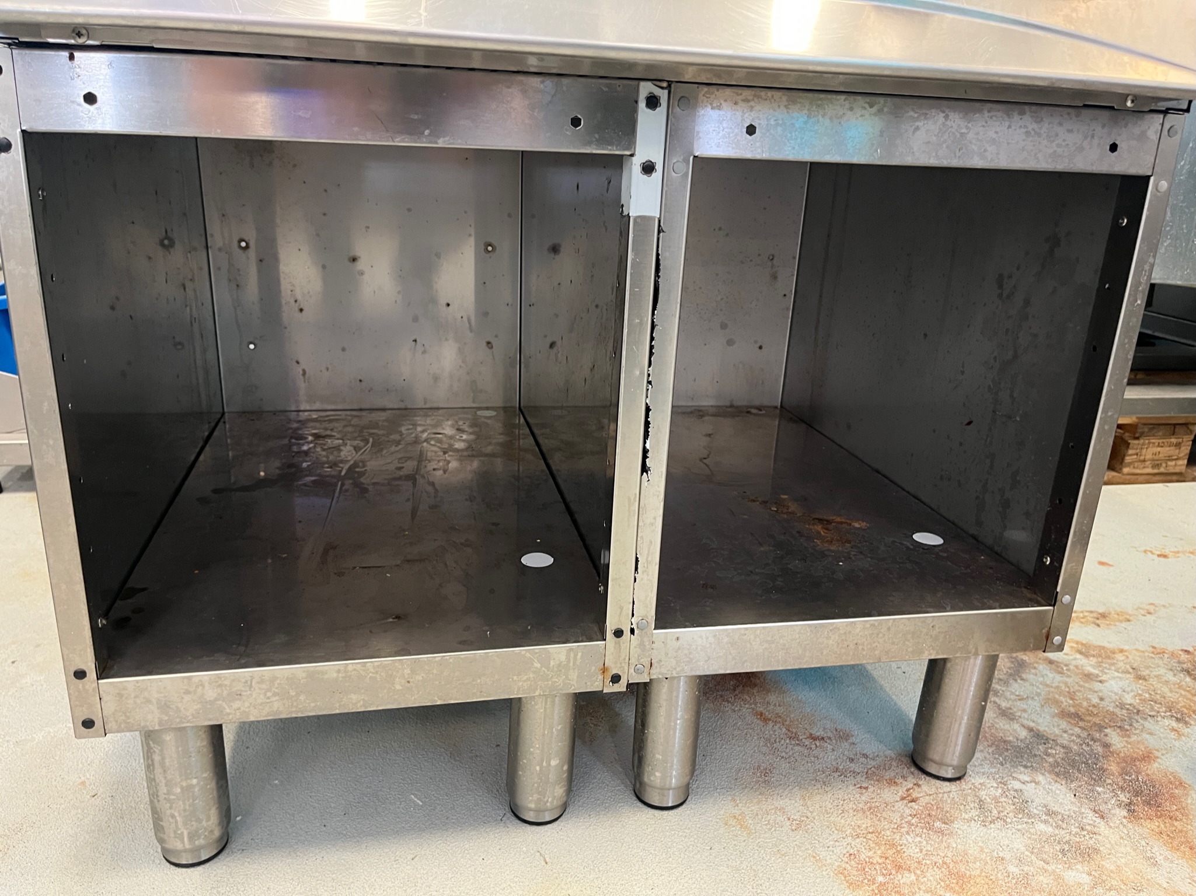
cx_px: 598
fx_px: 898
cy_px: 448
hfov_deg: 67.3
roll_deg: -3.7
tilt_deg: -18.2
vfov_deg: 53.0
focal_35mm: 26
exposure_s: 1/50
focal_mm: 5.1
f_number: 1.6
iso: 320
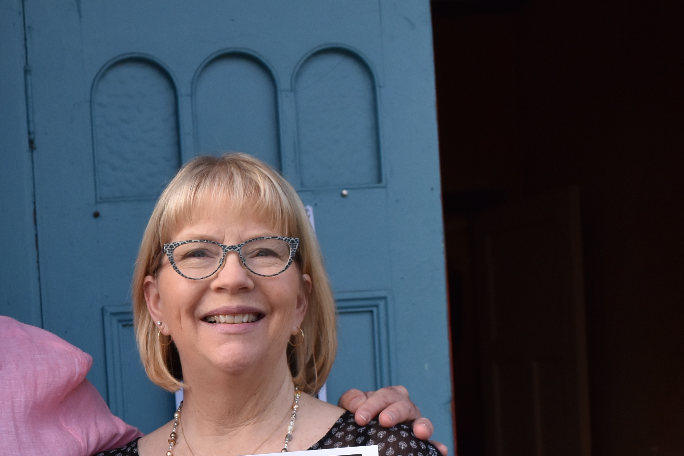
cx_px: 44
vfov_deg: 17.2
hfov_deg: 25.3
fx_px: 1463
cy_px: 484
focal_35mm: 77
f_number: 6.3
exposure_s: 1/1000
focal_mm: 24
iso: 640
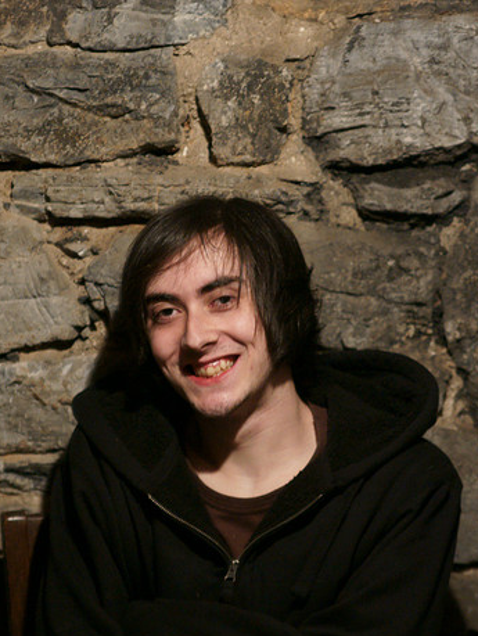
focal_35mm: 137
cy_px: 313
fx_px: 2512
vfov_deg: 14.4
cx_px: 231
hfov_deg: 10.9
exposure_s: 1/25
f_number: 2.8
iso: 1600
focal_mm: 75
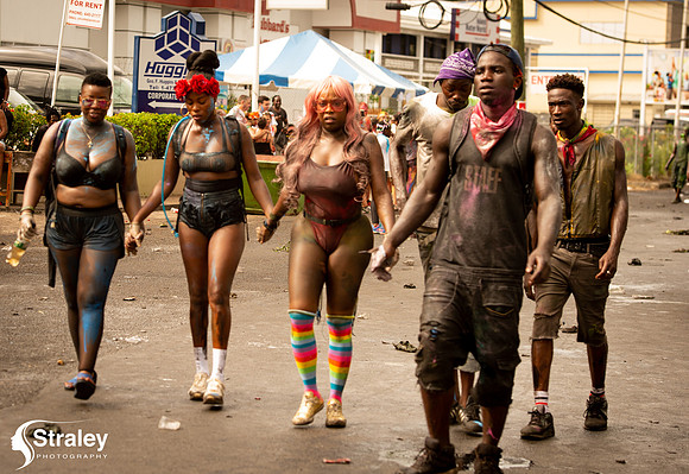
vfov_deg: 12.3
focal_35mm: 114
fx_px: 2202
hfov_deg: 17.8
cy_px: 196
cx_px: 248
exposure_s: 1/160
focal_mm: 90
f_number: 5.6
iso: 100
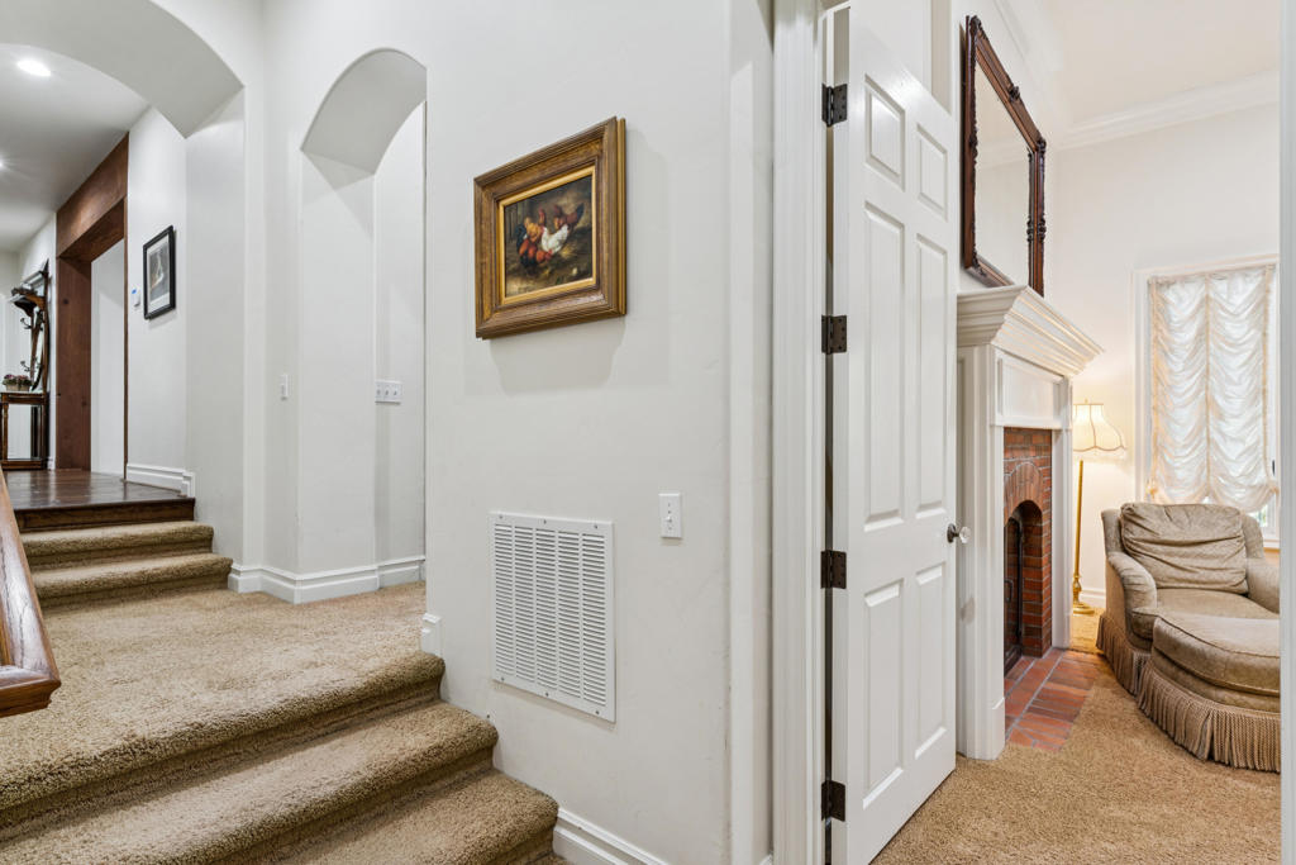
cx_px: 648
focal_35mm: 18
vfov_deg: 66.2
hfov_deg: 88.7
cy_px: 432
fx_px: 662
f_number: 13
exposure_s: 2
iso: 100
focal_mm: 18.4
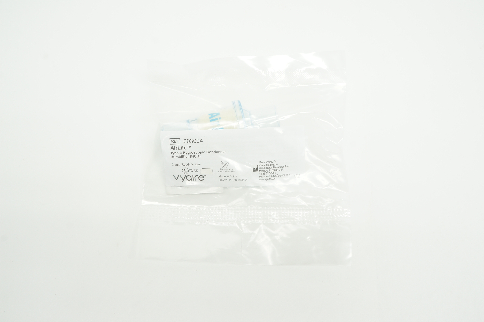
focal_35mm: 33
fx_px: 443
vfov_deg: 39.9
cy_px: 161
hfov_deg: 57.3
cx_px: 242
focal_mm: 22
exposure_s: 1/15
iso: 400
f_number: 11
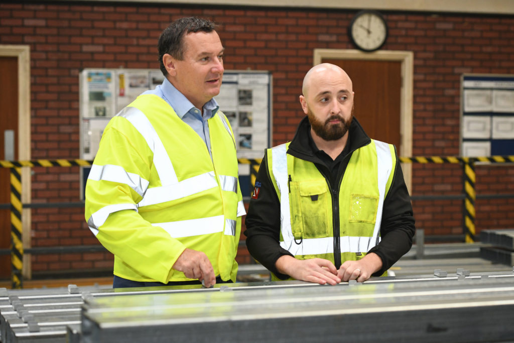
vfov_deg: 16.1
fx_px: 1214
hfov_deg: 23.9
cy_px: 172
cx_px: 257
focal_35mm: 85
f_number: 4.5
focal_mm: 85
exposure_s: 1/200
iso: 3200
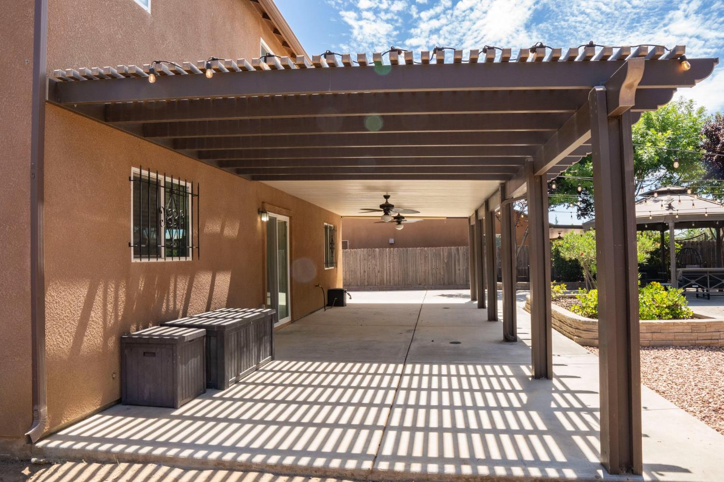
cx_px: 362
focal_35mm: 24
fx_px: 483
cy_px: 241
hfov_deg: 73.7
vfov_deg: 53.1
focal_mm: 16
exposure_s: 1/160
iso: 640
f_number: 14
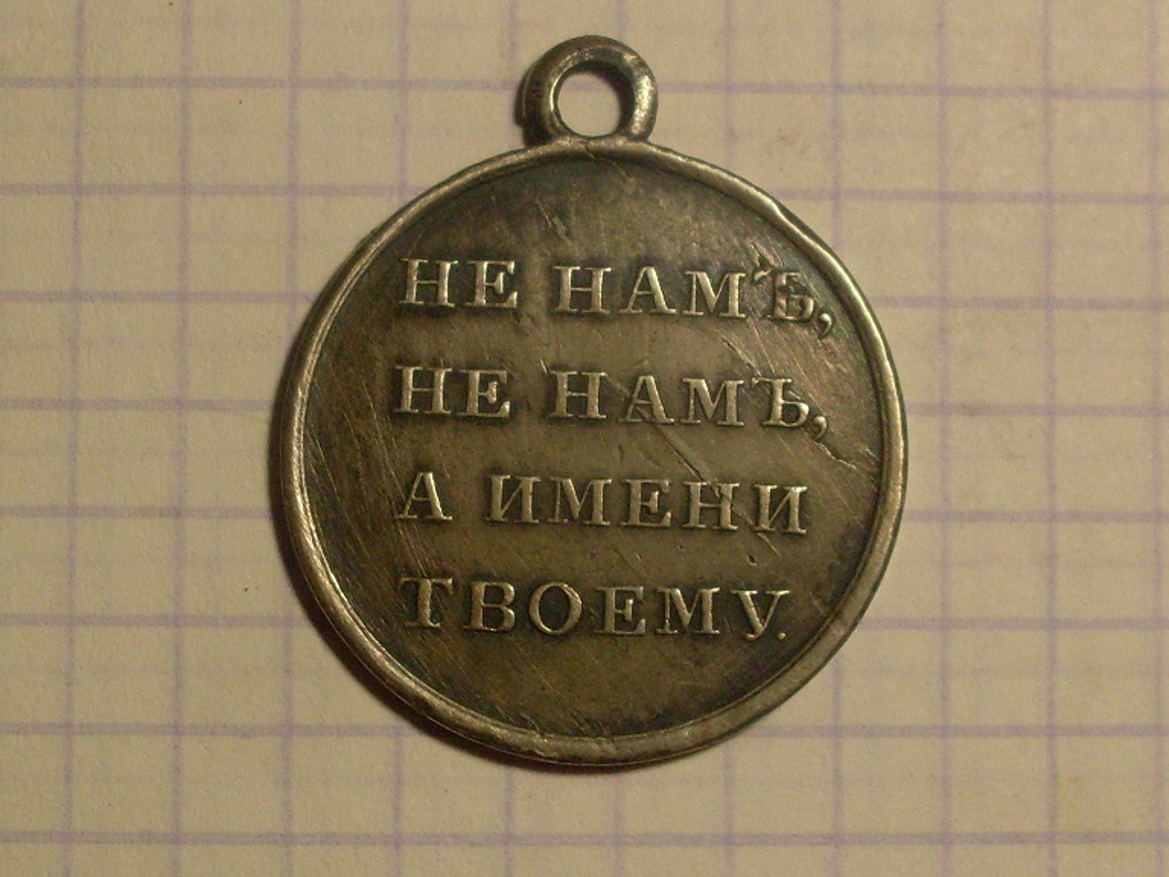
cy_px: 438
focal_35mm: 38
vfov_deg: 37.7
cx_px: 584
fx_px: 1283
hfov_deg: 49.0
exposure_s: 1/125
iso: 100
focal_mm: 6.3
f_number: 2.8
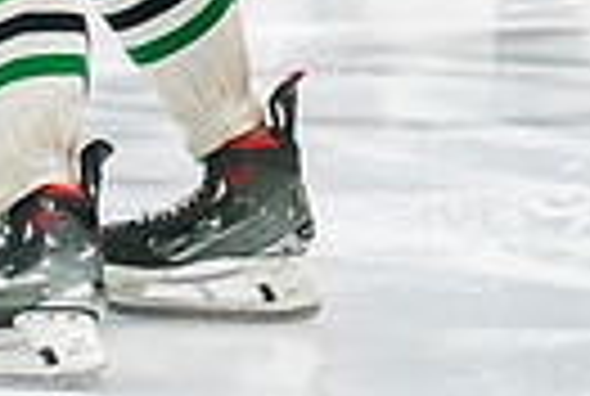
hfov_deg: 2.6
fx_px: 13190
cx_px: 260
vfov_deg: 1.7
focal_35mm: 803
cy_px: -203
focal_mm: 70
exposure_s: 1/640
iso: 640
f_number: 3.2
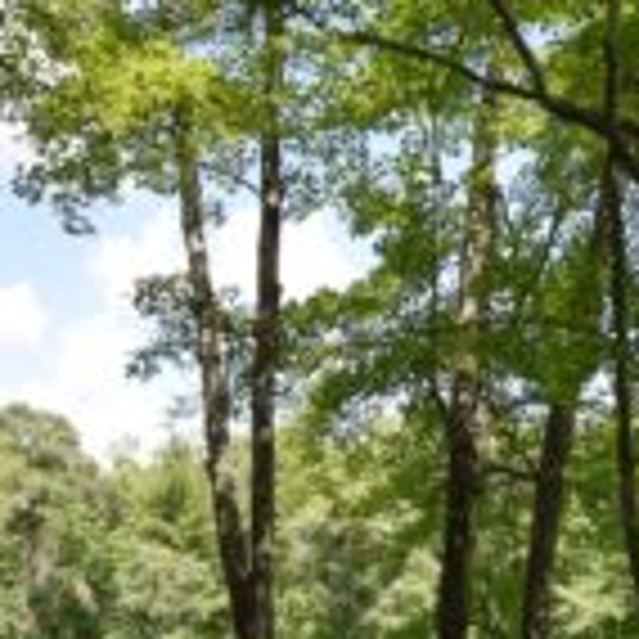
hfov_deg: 31.3
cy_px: 752
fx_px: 1128
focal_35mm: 54
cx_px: 436
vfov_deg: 28.0
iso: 280
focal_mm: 10
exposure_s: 1/250
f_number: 8
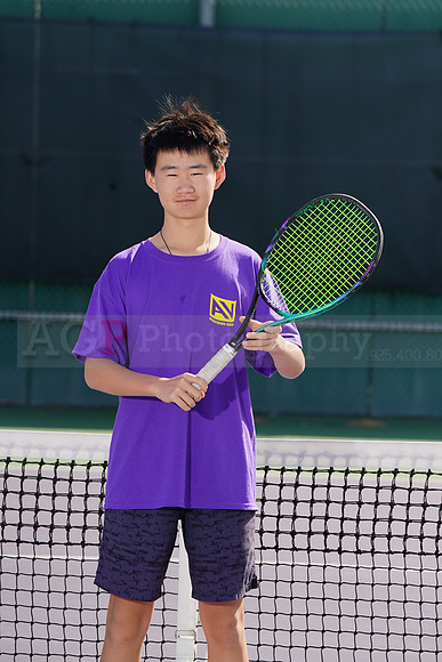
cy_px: 331
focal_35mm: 229
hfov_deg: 6.0
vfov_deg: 9.0
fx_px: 4215
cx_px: 221
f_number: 8
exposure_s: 1/250
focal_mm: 229
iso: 100
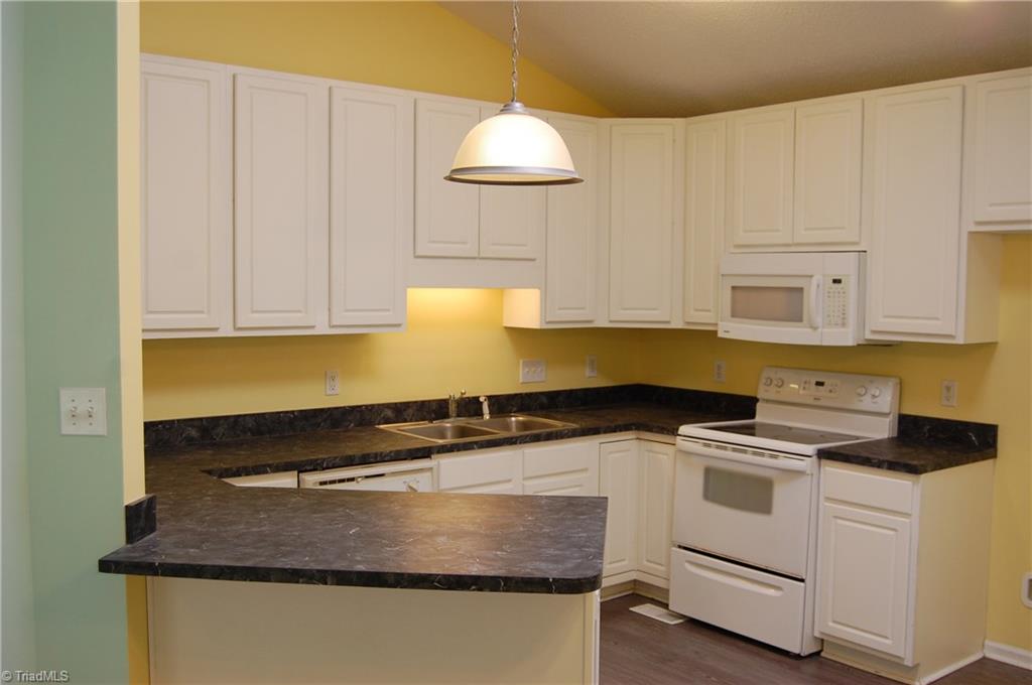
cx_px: 516
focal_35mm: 36
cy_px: 342
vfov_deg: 36.8
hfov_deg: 53.2
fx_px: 1031
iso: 400
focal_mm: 24
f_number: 4.5
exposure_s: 1/80
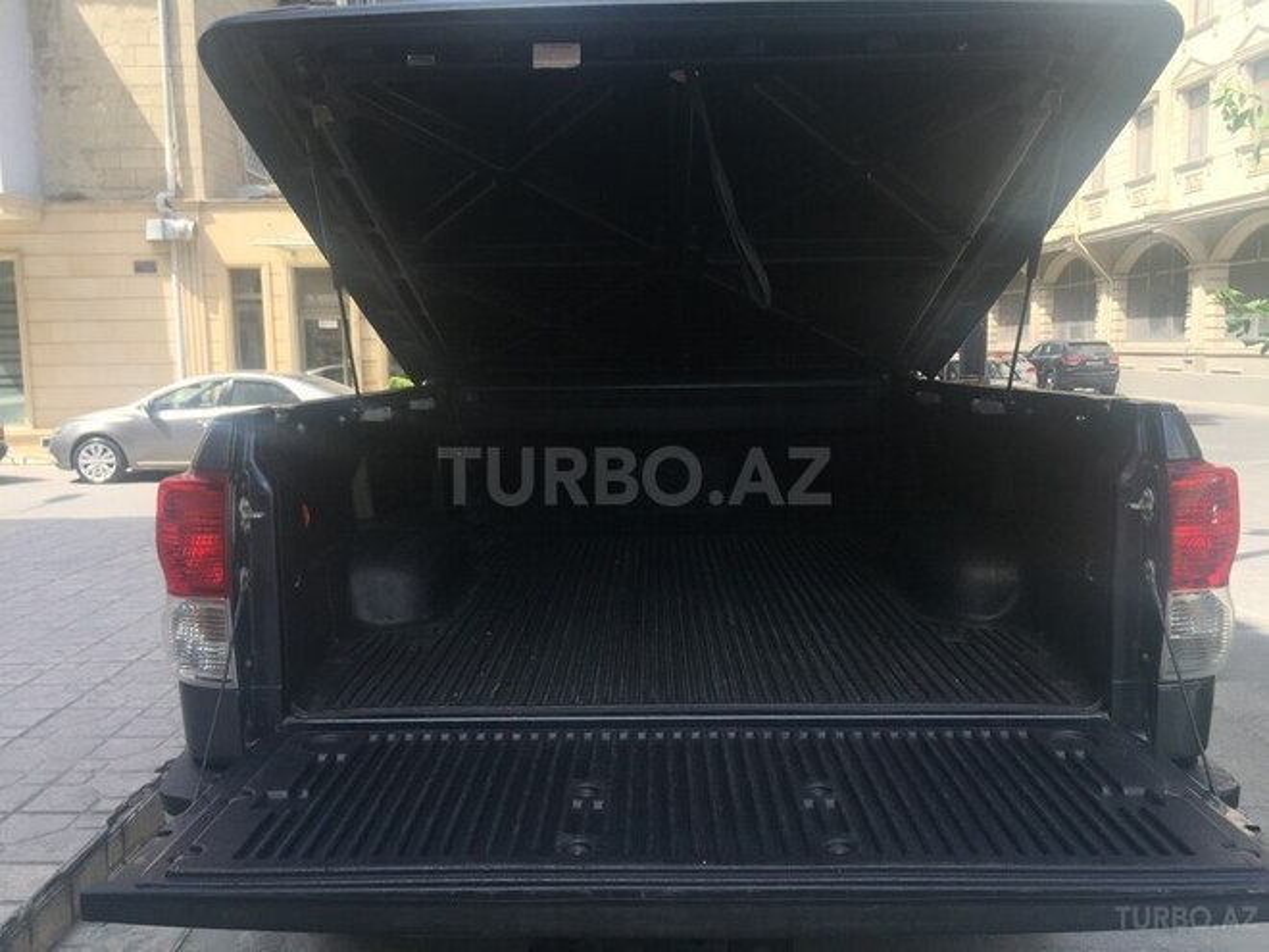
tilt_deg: -6.1
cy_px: 476
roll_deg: -2.0
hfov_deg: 61.7
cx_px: 634
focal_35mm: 29
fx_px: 1063
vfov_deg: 48.2
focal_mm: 4.15
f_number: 2.2
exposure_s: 1/920
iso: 32
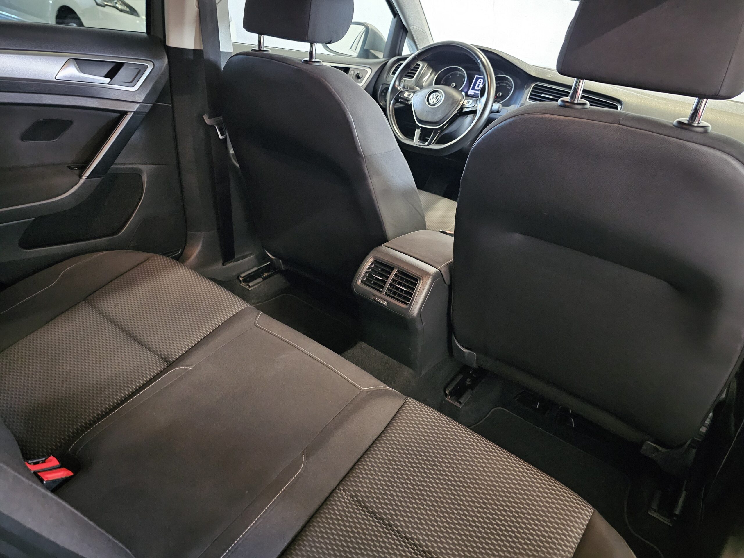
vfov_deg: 58.9
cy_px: 279
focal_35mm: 23
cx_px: 372
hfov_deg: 73.9
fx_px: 494
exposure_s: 1/16.7
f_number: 1.7
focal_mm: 6.3
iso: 3200
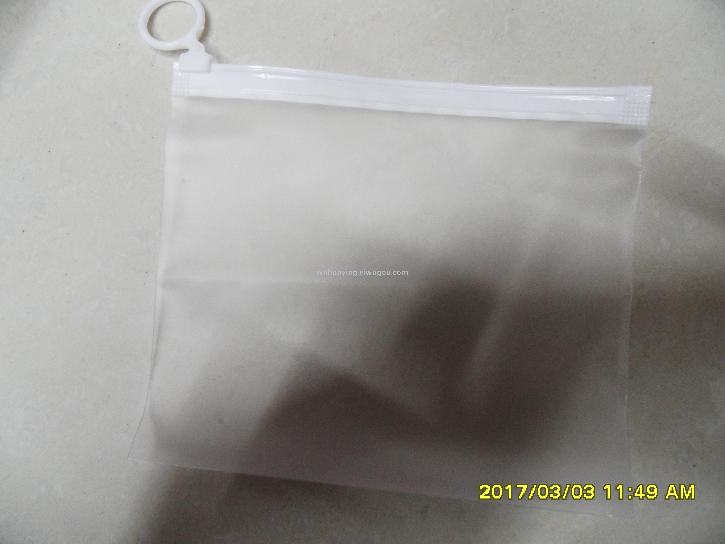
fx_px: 503
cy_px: 272
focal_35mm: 24
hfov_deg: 71.6
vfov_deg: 56.8
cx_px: 362
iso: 400
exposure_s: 1/15
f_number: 3.2
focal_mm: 3.9
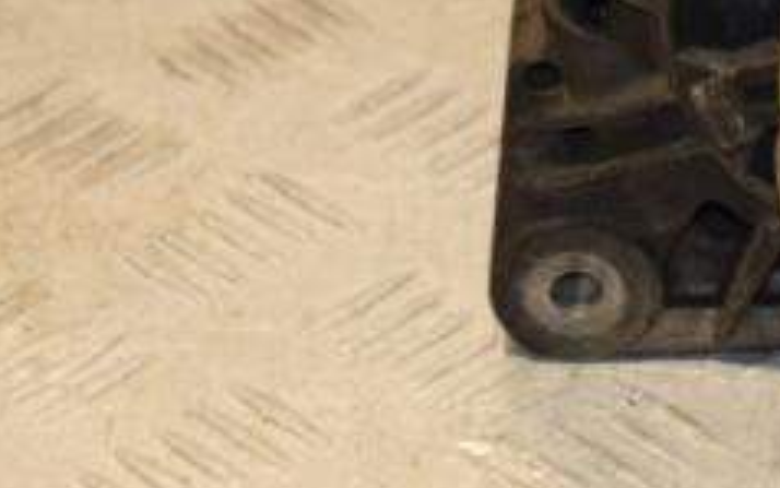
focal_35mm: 270
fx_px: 5742
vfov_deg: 4.8
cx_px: 970
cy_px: -141
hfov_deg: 7.7
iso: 800
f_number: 5.3
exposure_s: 1/160
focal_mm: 70
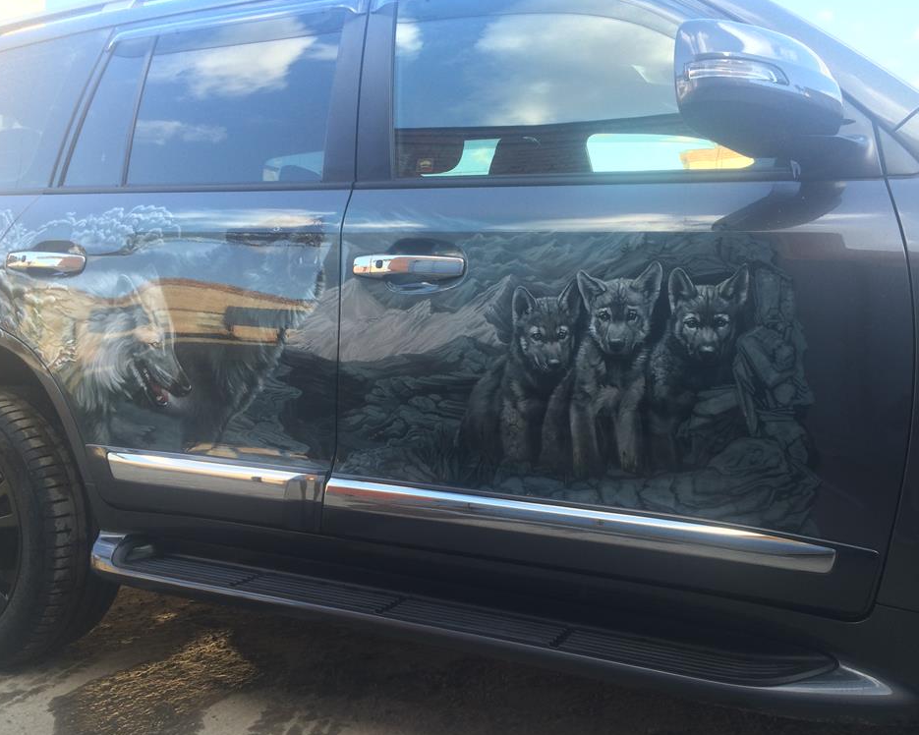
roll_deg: +0.0
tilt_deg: -2.4
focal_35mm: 31
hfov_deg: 57.2
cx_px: 479
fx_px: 843
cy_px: 369
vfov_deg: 47.1
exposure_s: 1/120
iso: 40
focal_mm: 4.15
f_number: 2.2
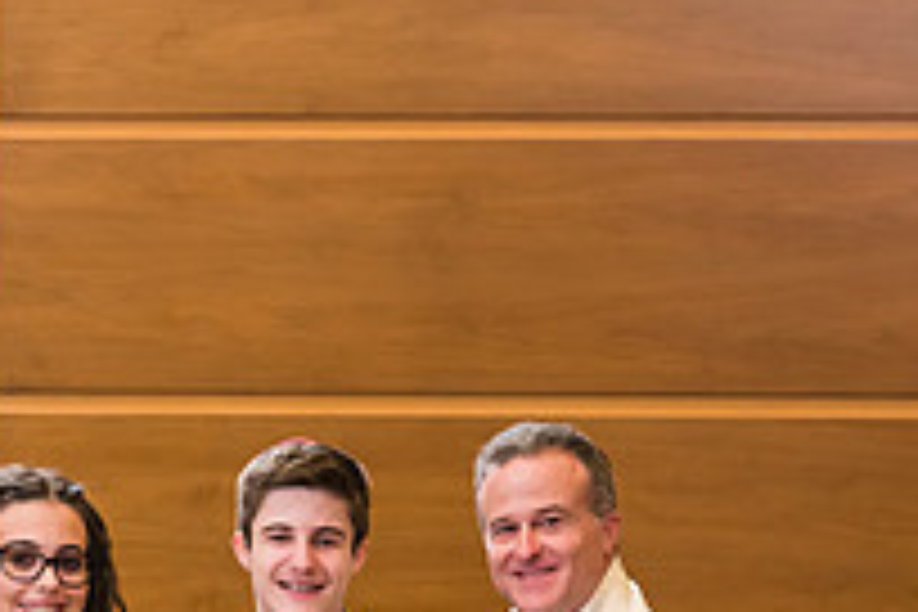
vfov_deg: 4.8
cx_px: 135
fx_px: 7267
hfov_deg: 7.2
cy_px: 592
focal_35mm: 285
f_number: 5.6
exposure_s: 1/200
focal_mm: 100
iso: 1000
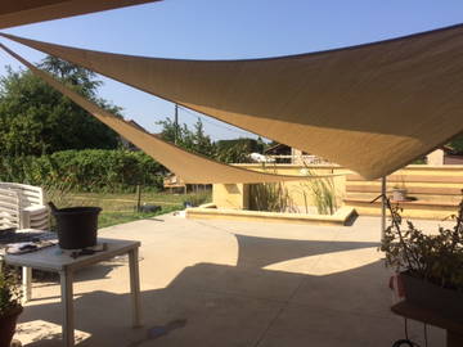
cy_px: 174
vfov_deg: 48.2
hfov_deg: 61.7
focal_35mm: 29
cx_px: 232
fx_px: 388
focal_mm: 4.15
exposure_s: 1/2160
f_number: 2.2
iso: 32
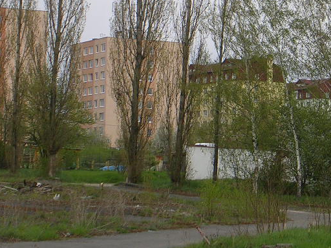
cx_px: 262
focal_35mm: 152
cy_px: 83
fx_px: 1453
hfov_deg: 12.9
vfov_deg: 9.8
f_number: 3.9
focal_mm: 11.5
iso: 50
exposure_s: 1/500
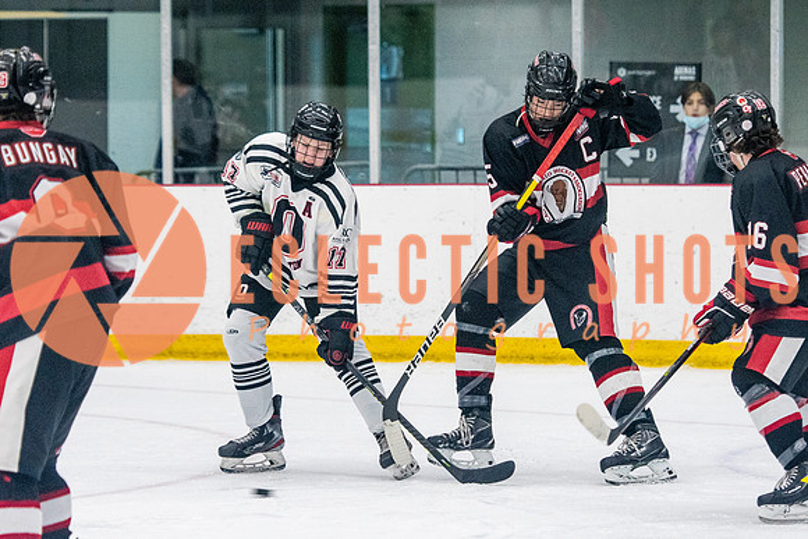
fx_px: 5030
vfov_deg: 6.1
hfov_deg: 9.2
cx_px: 308
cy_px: 244
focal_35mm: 224
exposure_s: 1/640
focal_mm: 112
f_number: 2.8
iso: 1600
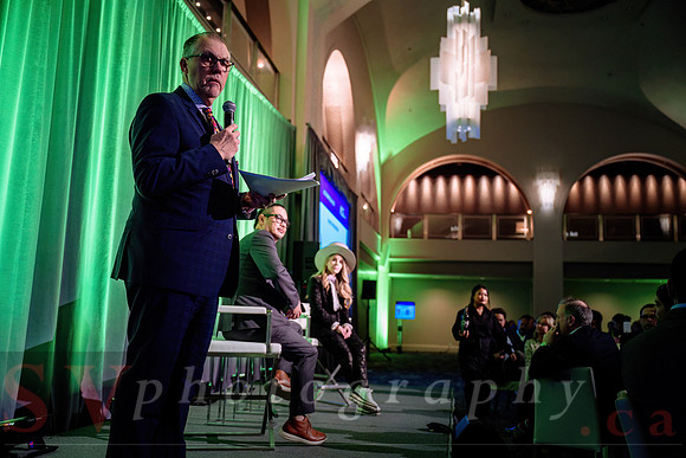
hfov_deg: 55.1
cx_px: 343
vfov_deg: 38.4
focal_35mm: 35
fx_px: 658
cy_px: 229
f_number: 2.8
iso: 1600
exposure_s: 1/160
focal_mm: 34.5
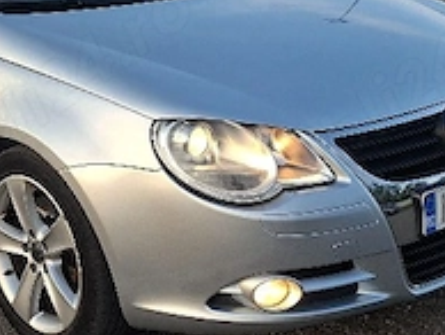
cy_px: 112
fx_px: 914
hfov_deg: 27.1
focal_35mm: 71
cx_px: 133
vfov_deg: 20.7
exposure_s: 1/222
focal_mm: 5.54
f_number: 1.8
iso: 50
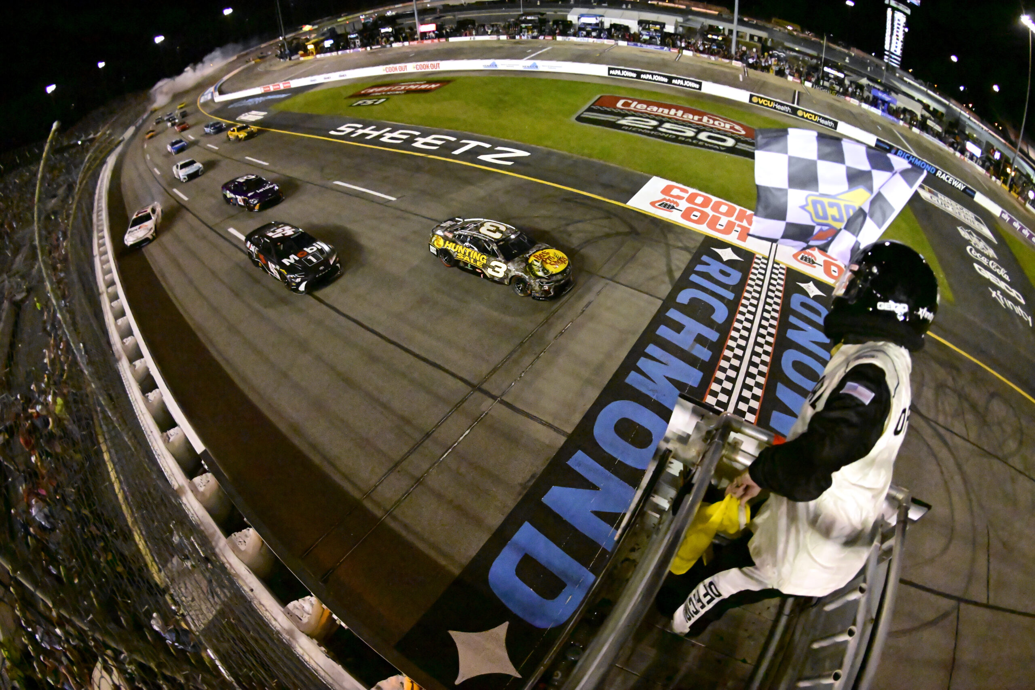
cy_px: 345
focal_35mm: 16
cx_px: 518
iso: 32000
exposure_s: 1/5000
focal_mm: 16
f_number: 4.5
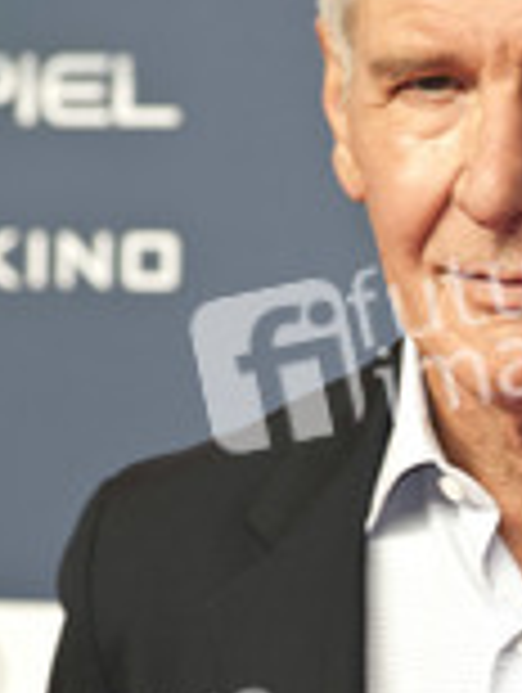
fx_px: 7760
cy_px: 572
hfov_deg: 3.8
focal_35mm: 387
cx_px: 556
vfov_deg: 5.1
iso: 1000
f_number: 5
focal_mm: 155
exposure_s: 1/125
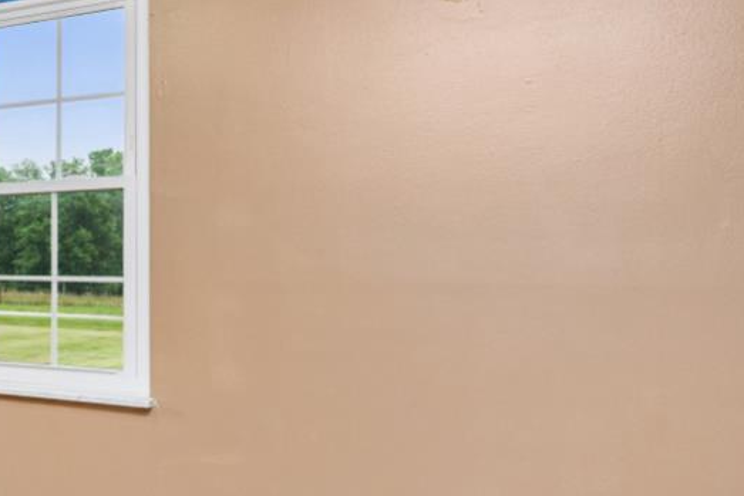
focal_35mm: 43
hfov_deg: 30.5
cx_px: -314
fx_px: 889
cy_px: 300
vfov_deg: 31.1
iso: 400
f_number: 5.6
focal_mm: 15
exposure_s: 1/100
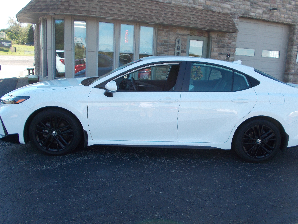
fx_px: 267
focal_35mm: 31
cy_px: 106
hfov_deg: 58.2
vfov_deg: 45.4
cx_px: 165
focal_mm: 4.6
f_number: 3.2
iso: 80
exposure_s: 1/200
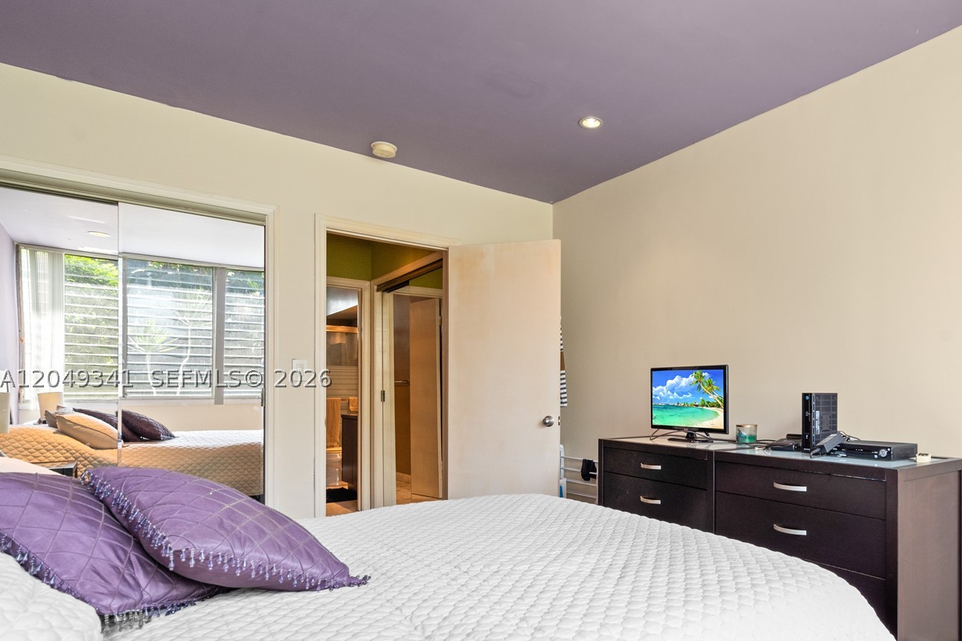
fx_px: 561
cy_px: 377
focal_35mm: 21
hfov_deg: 79.1
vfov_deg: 59.1
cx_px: 624
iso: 1000
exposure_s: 1/30
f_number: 9
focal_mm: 16
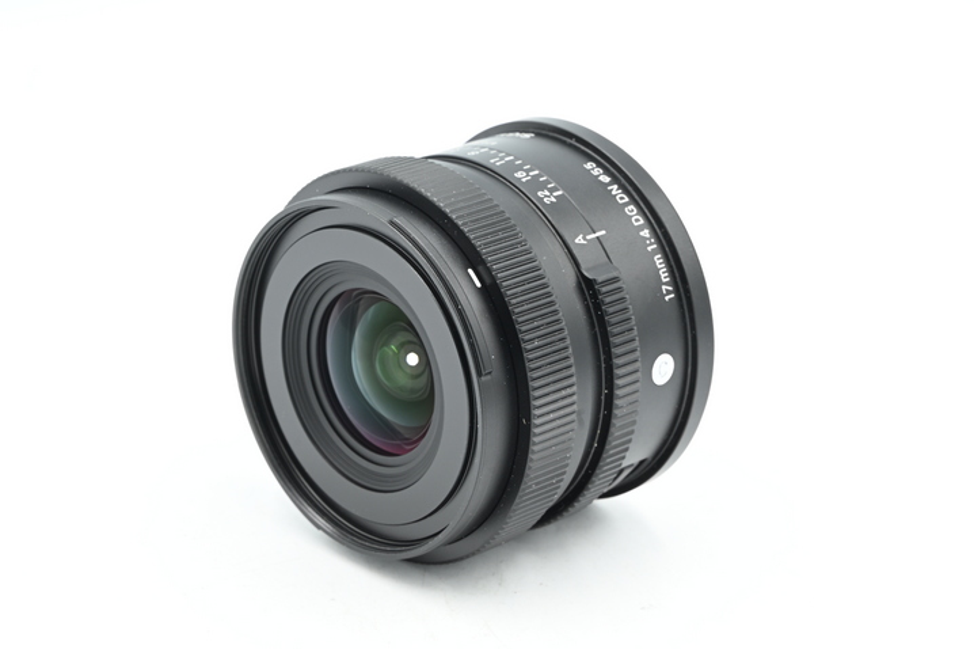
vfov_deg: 18.2
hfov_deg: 27.0
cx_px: 487
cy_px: 324
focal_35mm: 75
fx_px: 2028
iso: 200
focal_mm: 75
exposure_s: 1/13
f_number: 14
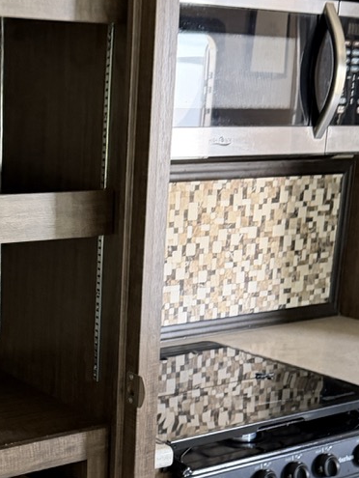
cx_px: 25
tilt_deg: -11.9
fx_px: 856
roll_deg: +0.2
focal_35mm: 62
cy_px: 342
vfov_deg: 30.8
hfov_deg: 23.0
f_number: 1.78
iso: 640
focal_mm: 6.76
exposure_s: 1/60
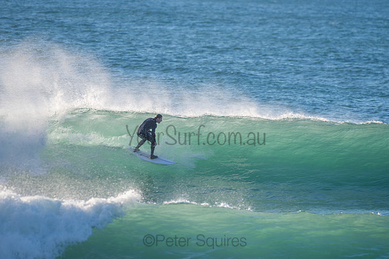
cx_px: 194
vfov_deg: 2.2
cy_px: 130
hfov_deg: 3.4
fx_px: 6617
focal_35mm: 613
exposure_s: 1/320
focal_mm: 500
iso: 64
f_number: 6.3
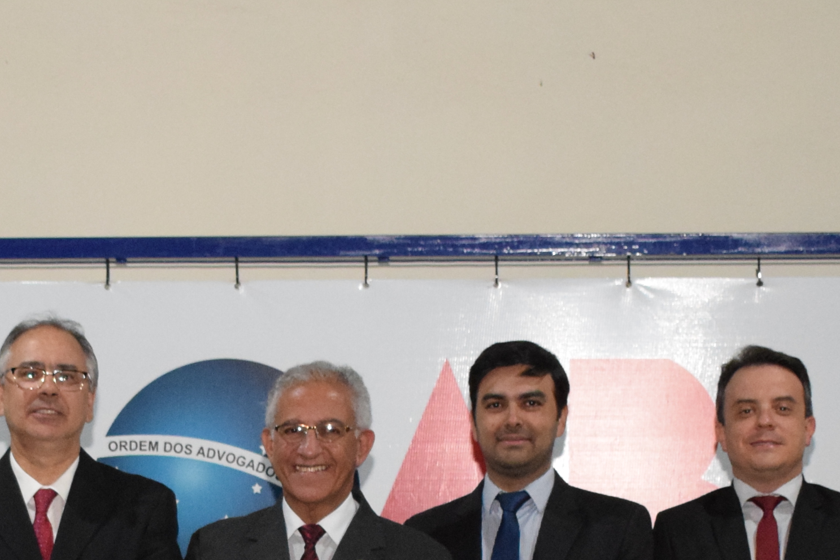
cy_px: 812
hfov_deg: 16.0
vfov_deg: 10.5
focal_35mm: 127
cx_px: 180
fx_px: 2964
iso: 3200
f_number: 4.2
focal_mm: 28
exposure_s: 1/60
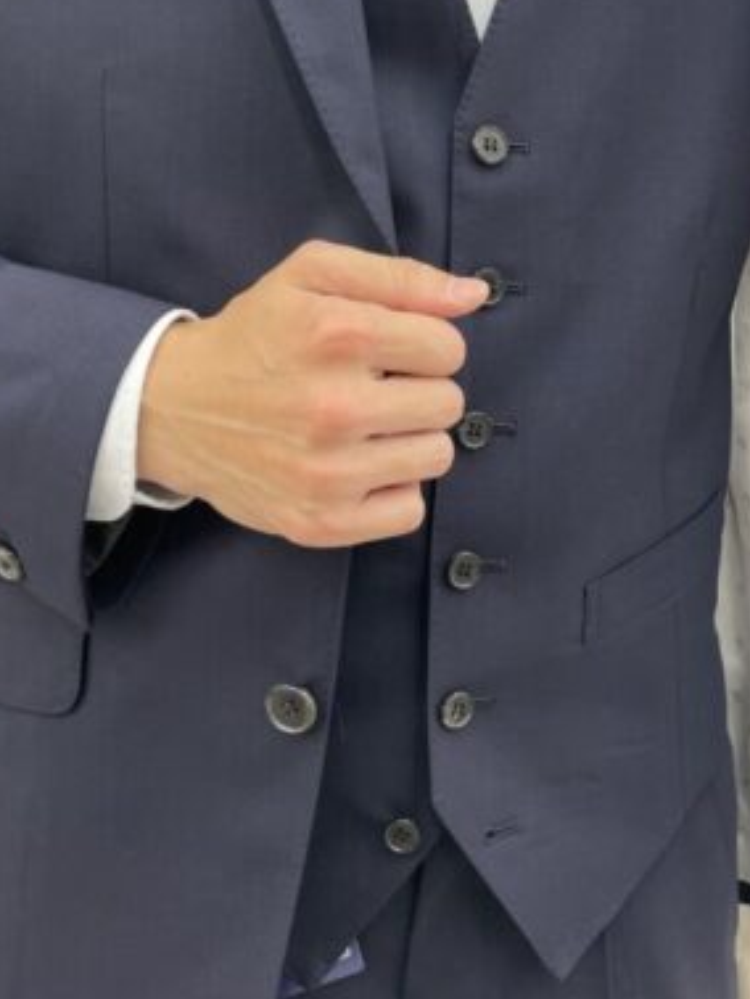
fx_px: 1587
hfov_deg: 26.3
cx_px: 549
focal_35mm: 55
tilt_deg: -4.8
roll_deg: -0.7
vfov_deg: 34.8
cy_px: 386
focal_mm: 4.2
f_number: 1.6
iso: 80
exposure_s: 1/100
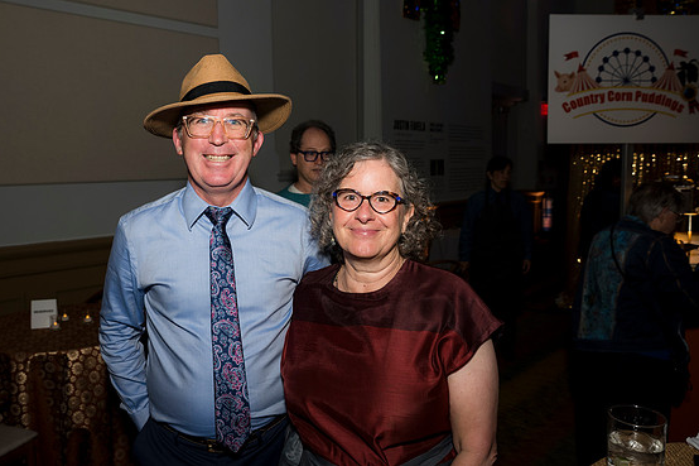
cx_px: 323
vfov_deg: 41.0
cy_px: 210
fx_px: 621
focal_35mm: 32
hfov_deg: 58.7
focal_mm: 29
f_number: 5.6
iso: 800
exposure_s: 1/160
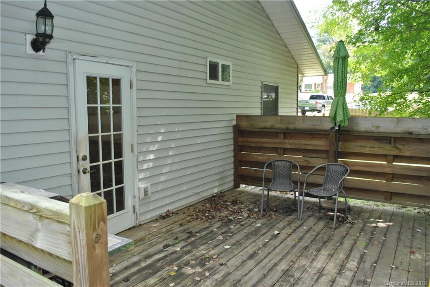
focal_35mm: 27
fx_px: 323
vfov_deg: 48.0
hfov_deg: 67.4
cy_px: 144
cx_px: 215
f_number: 5
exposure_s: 1/100
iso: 200
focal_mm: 18
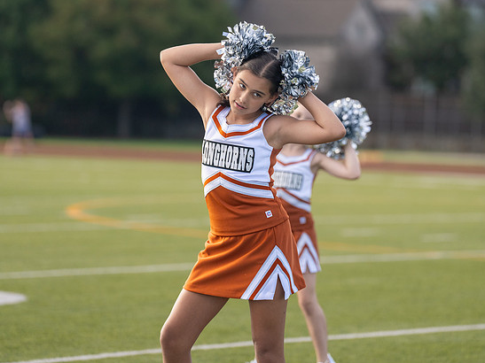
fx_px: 2928
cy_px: 136
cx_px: 240
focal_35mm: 209
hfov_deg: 9.5
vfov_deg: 7.1
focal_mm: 148
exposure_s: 1/3200
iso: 400
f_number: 2.8
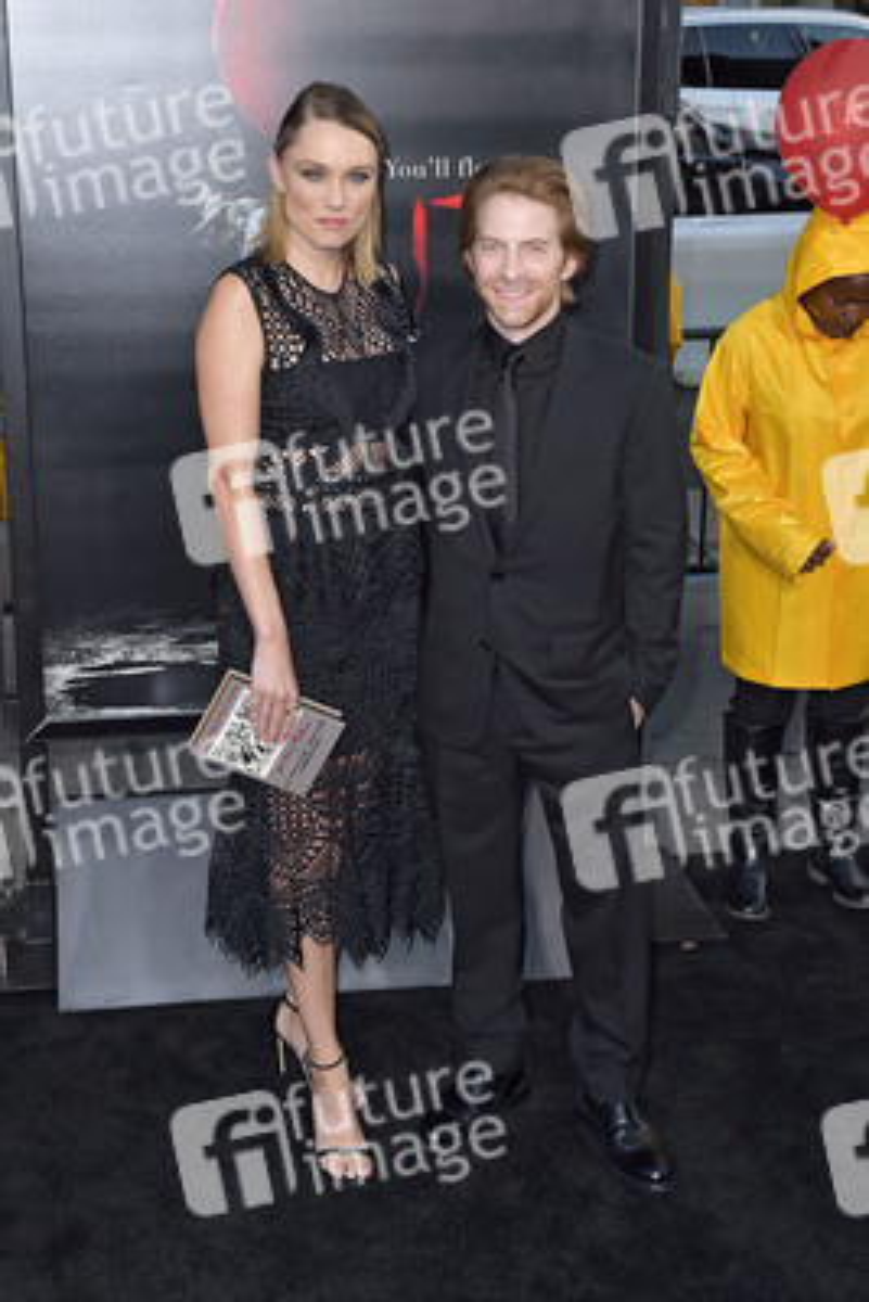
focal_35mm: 45
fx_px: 1628
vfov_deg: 43.6
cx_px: 434
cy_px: 651
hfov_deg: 29.9
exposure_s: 1/250
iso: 640
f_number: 6.3
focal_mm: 45
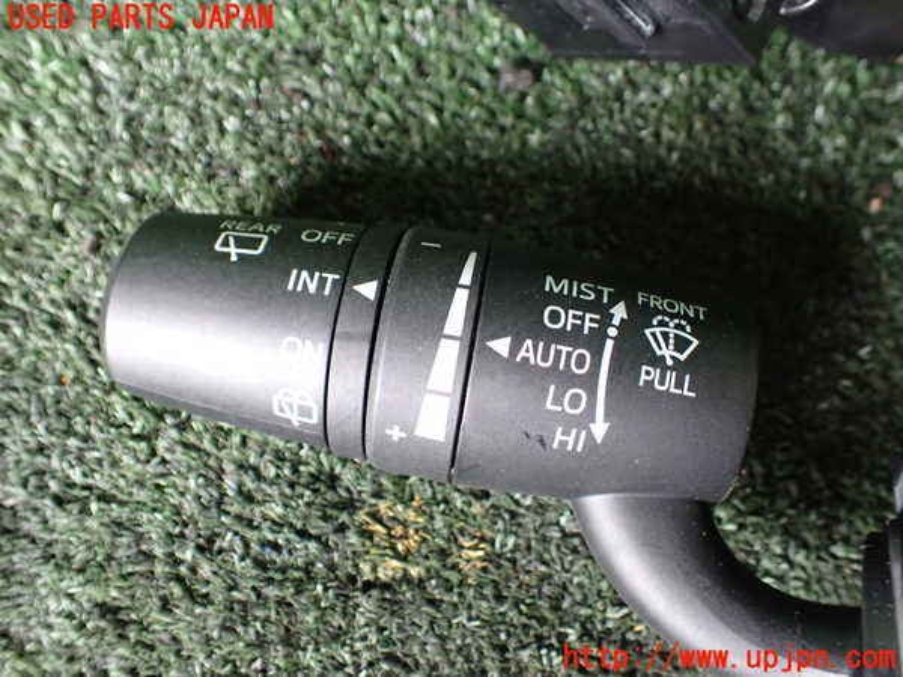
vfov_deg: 46.8
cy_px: 338
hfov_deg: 60.0
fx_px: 783
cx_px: 452
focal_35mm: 30
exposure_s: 1/40
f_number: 2.3
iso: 800
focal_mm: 5.4
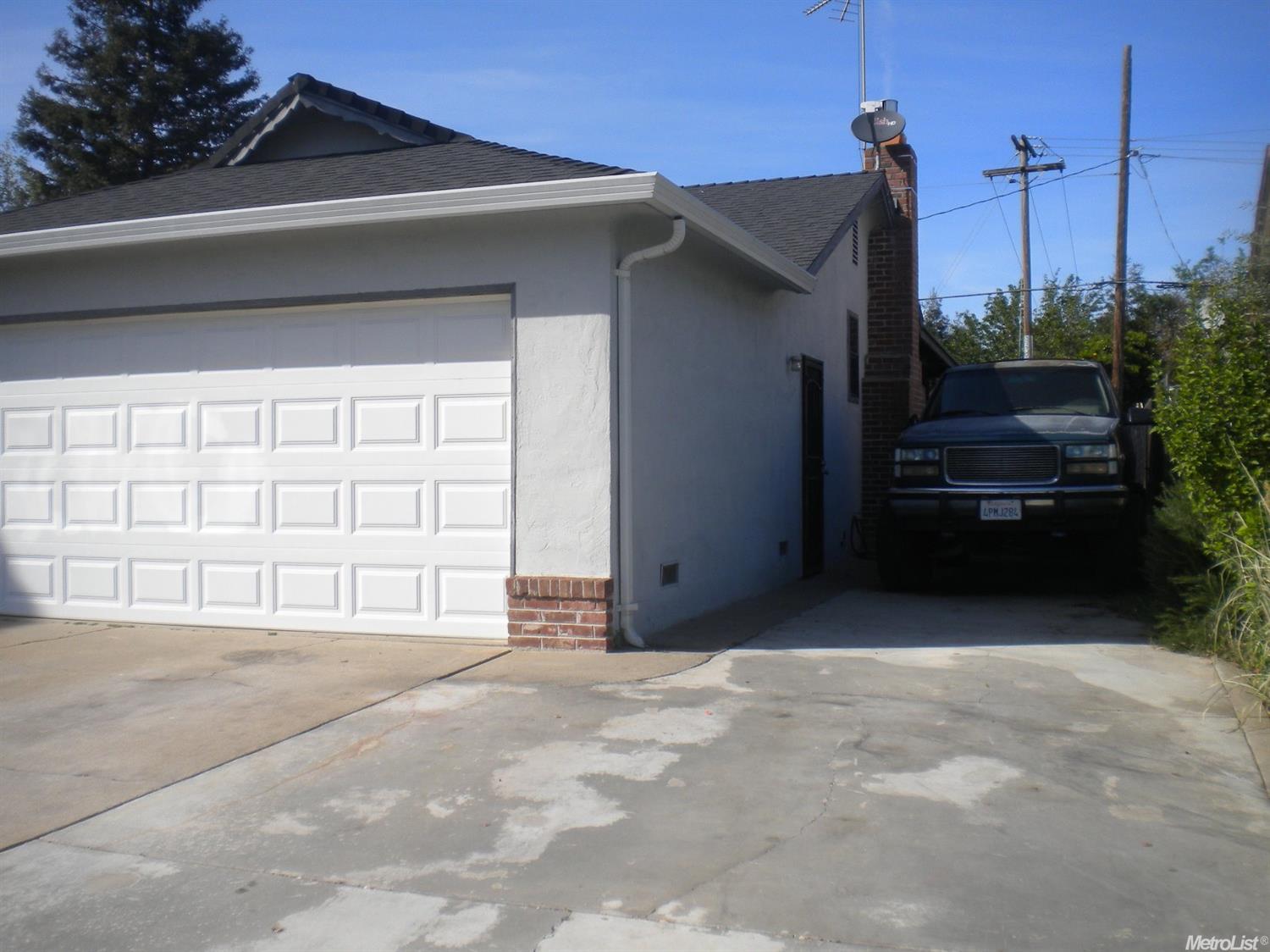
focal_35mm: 35
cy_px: 476
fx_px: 1284
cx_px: 635
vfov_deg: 40.7
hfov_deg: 52.6
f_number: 4.6
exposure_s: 1/768
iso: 80
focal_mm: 6.3
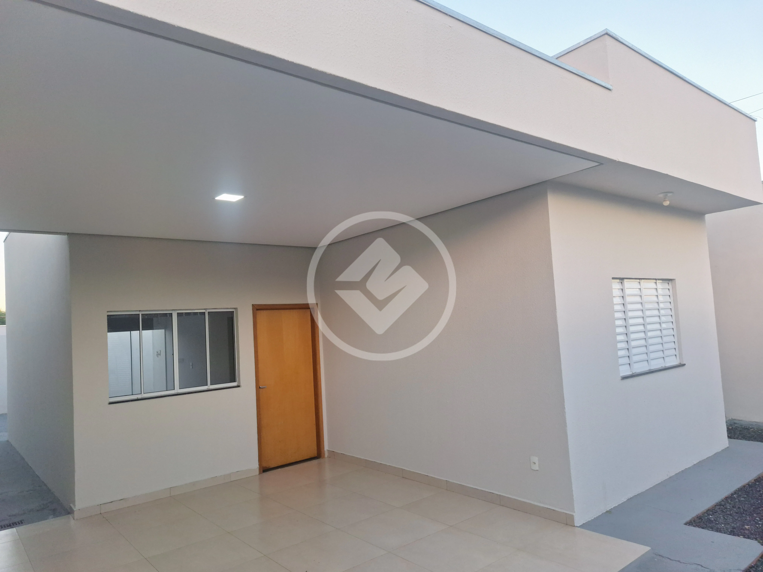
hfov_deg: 73.9
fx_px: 507
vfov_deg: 58.9
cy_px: 286
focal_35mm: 23
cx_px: 382
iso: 40
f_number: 1.8
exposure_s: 1/120
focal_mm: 5.54
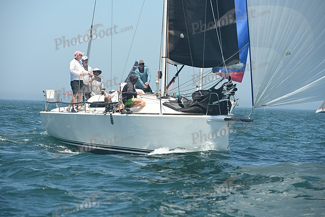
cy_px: 108
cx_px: 162
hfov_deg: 10.5
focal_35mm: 195
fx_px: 1761
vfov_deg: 7.0
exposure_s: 1/1000
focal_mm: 195
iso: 320
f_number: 7.1
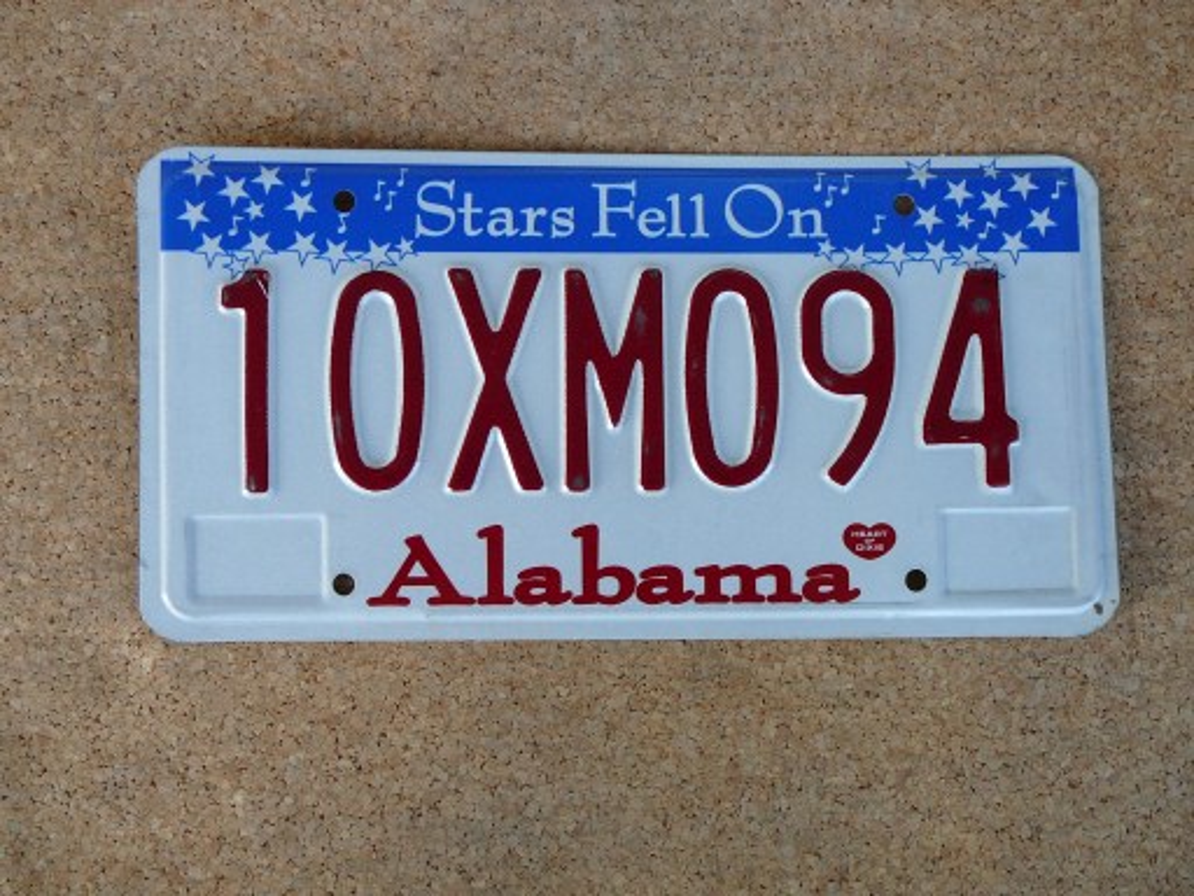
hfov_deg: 47.9
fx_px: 1345
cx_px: 597
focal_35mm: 39
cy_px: 448
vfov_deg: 36.8
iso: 80
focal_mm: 5.8
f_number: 3
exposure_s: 1/60
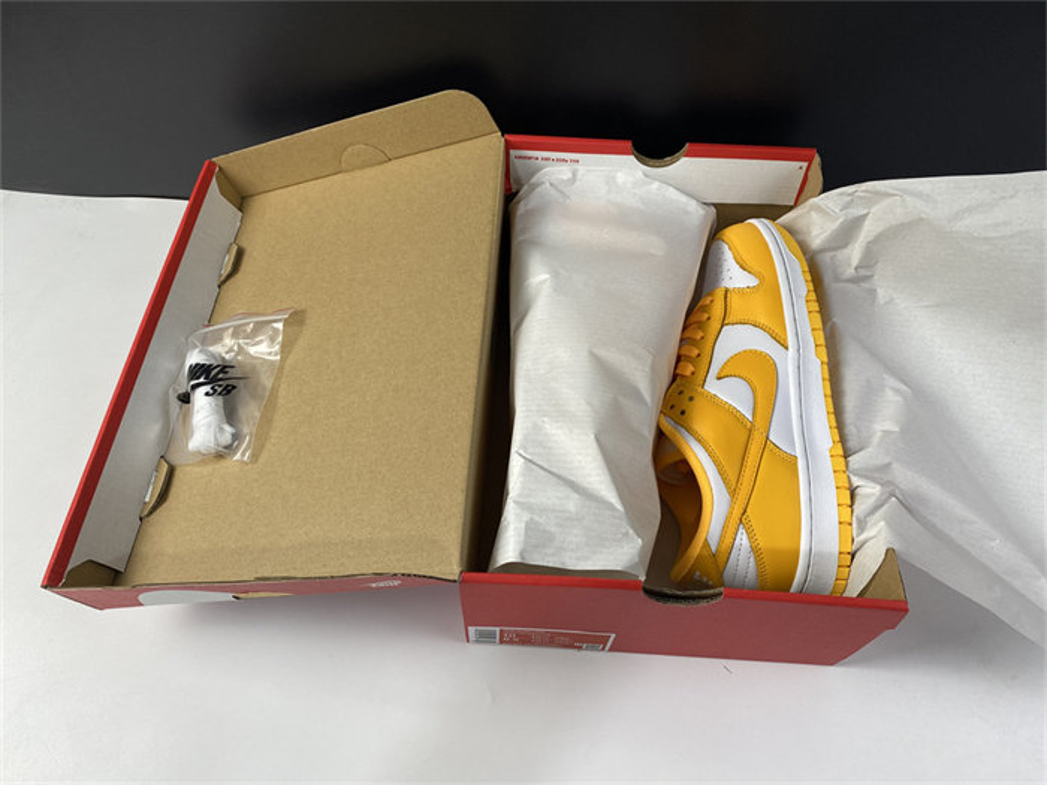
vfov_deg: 53.1
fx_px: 786
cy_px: 392
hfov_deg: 67.3
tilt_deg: -58.1
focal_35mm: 26
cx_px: 524
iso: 40
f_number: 1.8
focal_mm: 4.25
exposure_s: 1/100
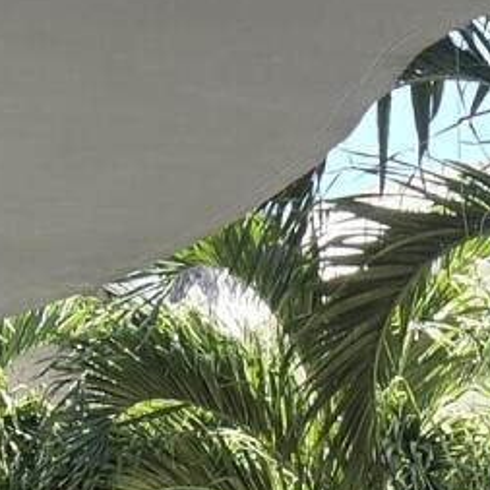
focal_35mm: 161
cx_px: 821
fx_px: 2578
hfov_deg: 10.3
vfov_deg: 9.7
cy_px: 1119
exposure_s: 1/569
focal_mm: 5.4
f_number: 1.8
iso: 80
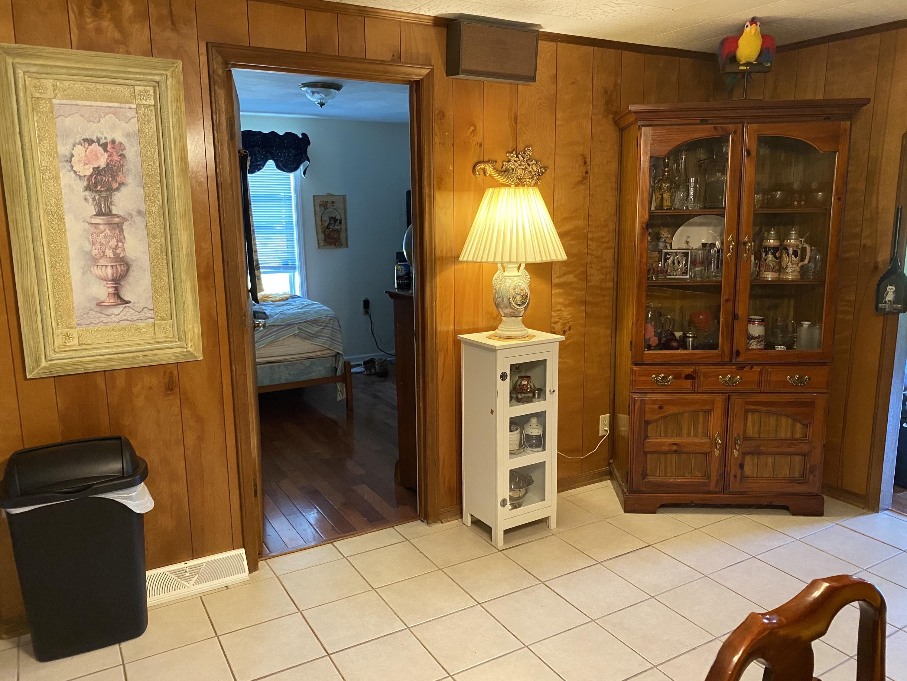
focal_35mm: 26
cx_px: 454
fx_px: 681
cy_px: 340
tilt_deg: -11.3
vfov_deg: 53.1
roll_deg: +0.2
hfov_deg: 67.3
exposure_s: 1/60
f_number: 1.8
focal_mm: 4.25
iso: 500
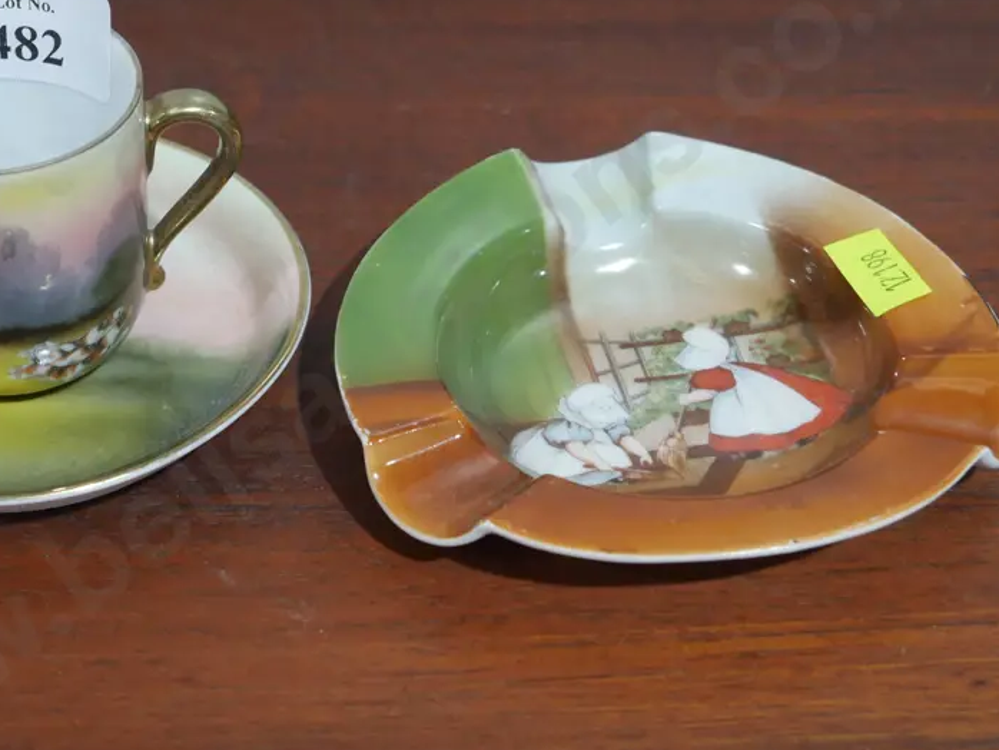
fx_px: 2541
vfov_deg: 16.8
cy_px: 354
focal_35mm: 88
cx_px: 382
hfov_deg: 22.2
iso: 800
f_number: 5.4
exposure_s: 1/60
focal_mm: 30
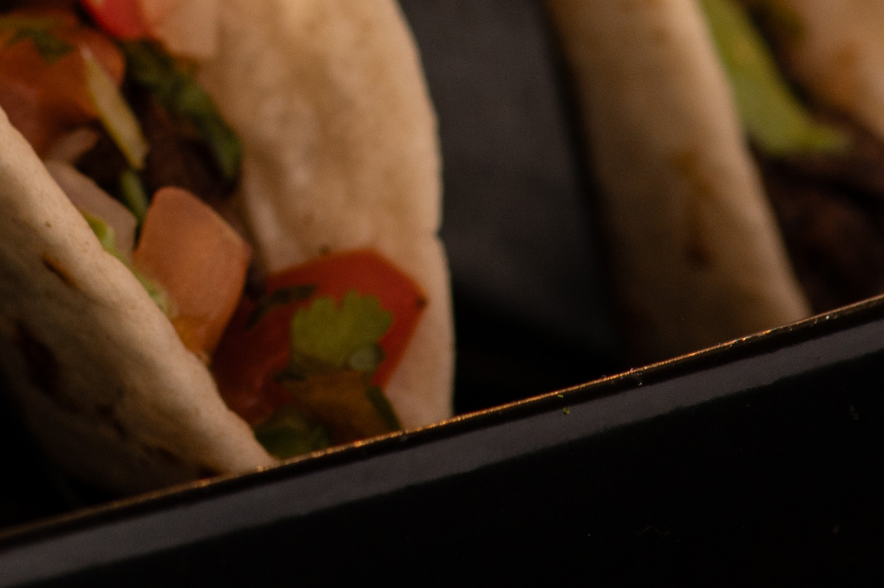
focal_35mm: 447
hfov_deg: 4.6
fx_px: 10967
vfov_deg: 3.1
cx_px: -429
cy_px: -325
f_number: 8
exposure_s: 1/30
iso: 320
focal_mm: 105
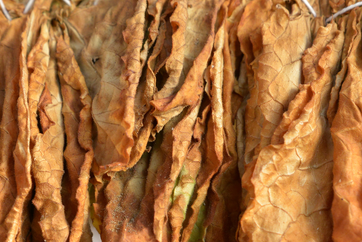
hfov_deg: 10.4
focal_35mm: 197
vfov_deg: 7.0
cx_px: 168
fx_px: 1981
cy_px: 172
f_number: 5
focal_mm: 70
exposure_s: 1/1000
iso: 800
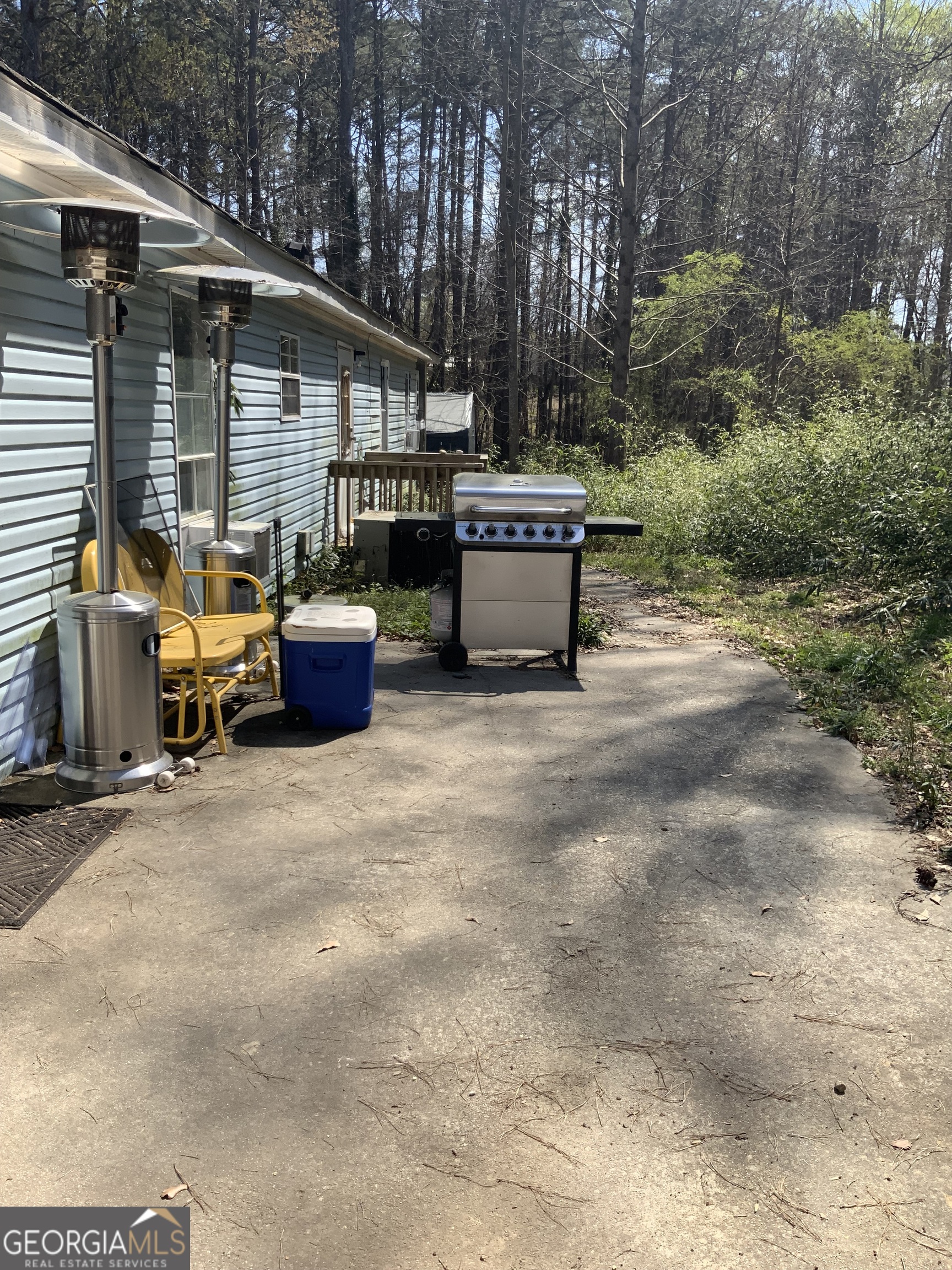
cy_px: 635
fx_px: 1063
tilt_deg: -12.8
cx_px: 476
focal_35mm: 29
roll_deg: -1.8
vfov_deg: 61.7
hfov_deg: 48.2
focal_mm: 3
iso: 16
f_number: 1.8
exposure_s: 1/1168
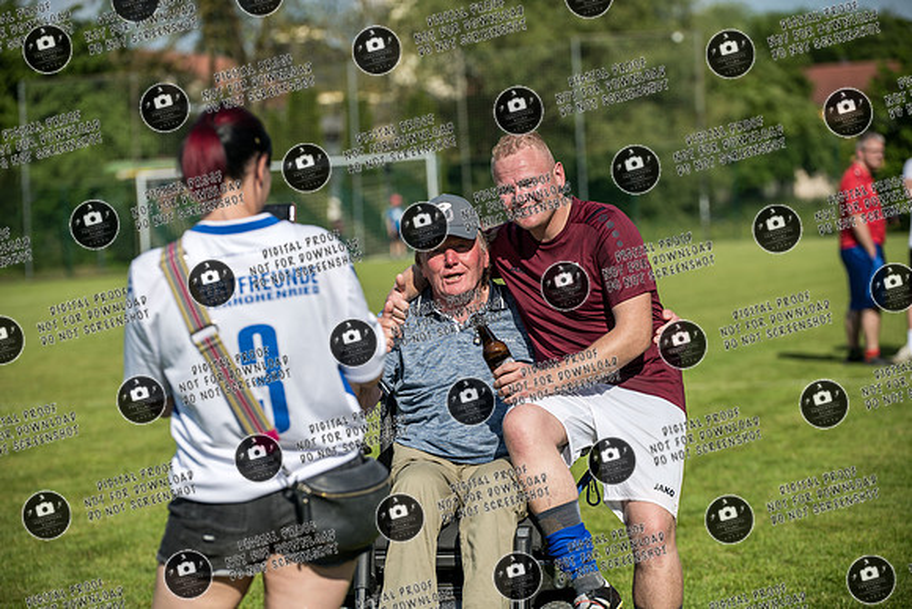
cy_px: 304
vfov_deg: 11.4
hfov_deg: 17.1
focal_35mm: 120
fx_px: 3041
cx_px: 456
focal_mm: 120
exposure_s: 1/1600
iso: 90
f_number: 3.5
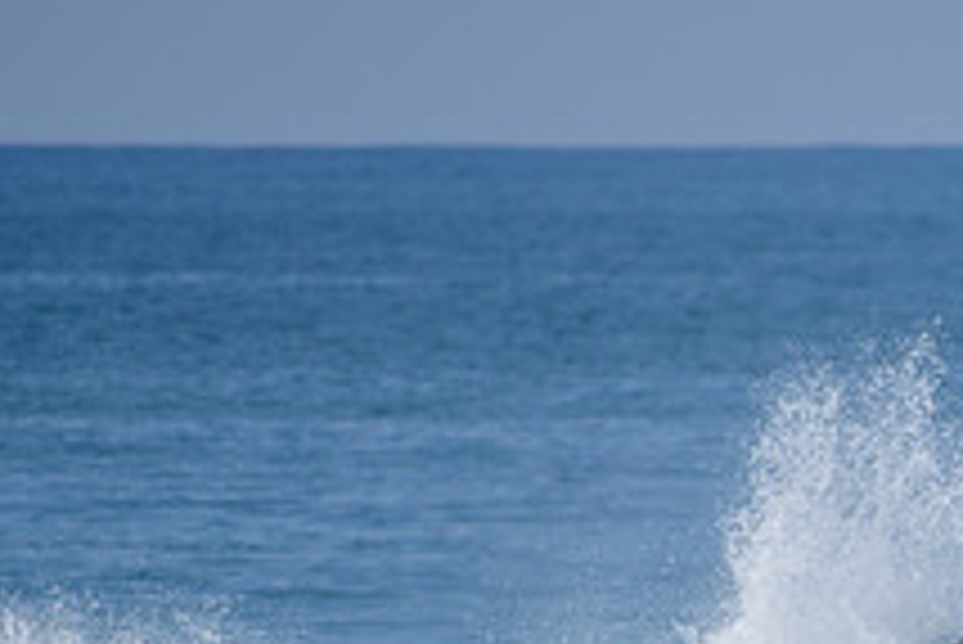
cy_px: 804
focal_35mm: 1352
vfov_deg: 1.0
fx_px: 36189
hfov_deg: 1.5
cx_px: 1008
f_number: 5.6
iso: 160
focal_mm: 500
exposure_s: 1/2000
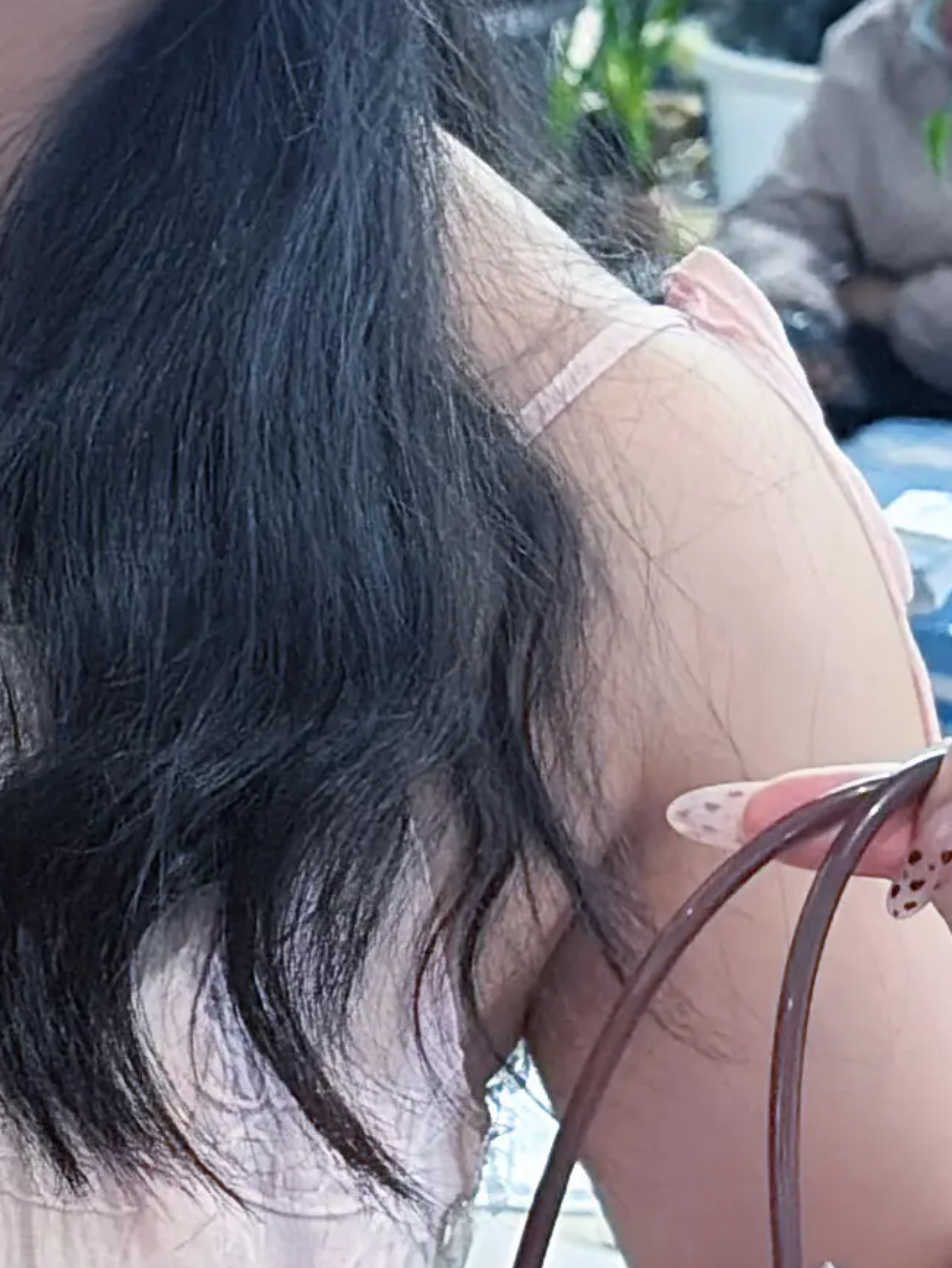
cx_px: -151
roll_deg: +0.3
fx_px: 4435
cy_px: 742
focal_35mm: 121
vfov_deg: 16.3
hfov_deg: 12.0
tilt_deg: -18.2
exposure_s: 1/50
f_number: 1.6
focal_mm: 5.96
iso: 400
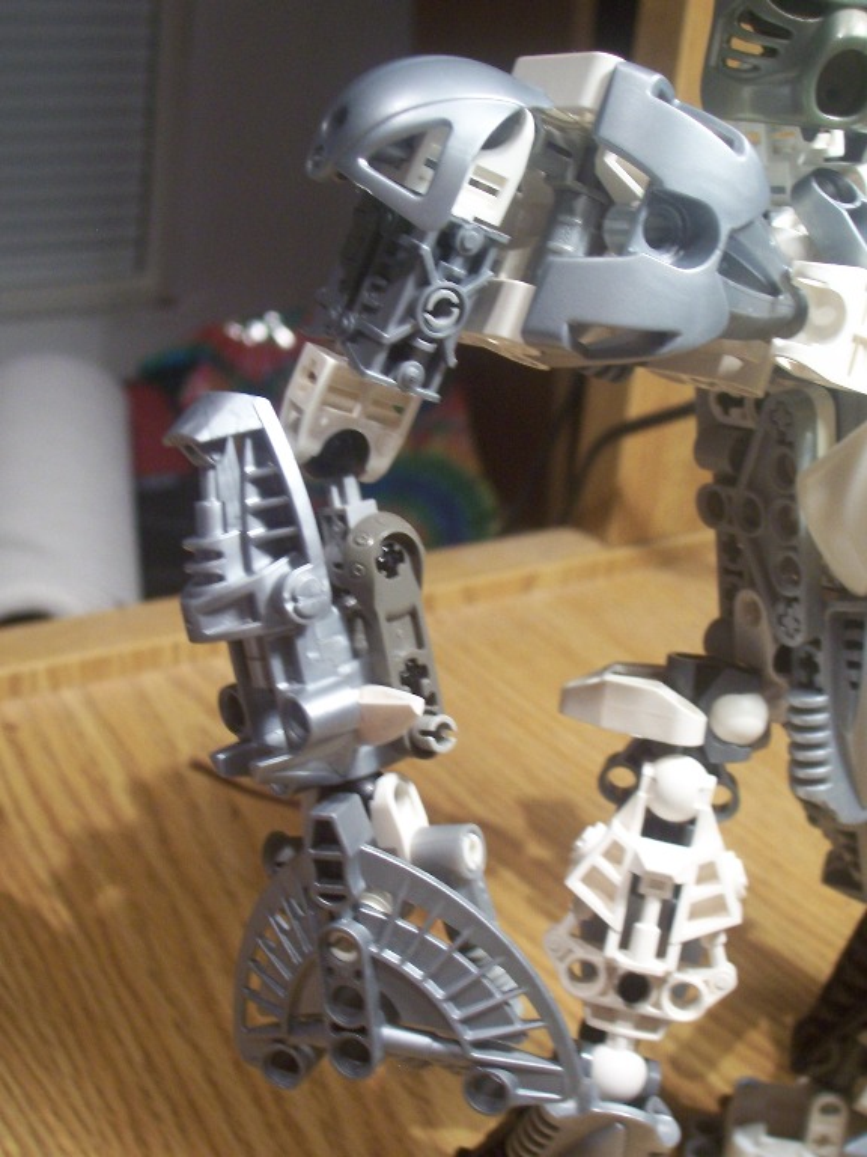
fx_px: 1770
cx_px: 434
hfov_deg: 27.5
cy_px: 578
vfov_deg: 36.2
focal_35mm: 53
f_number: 3.4
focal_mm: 8.6
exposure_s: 1/15
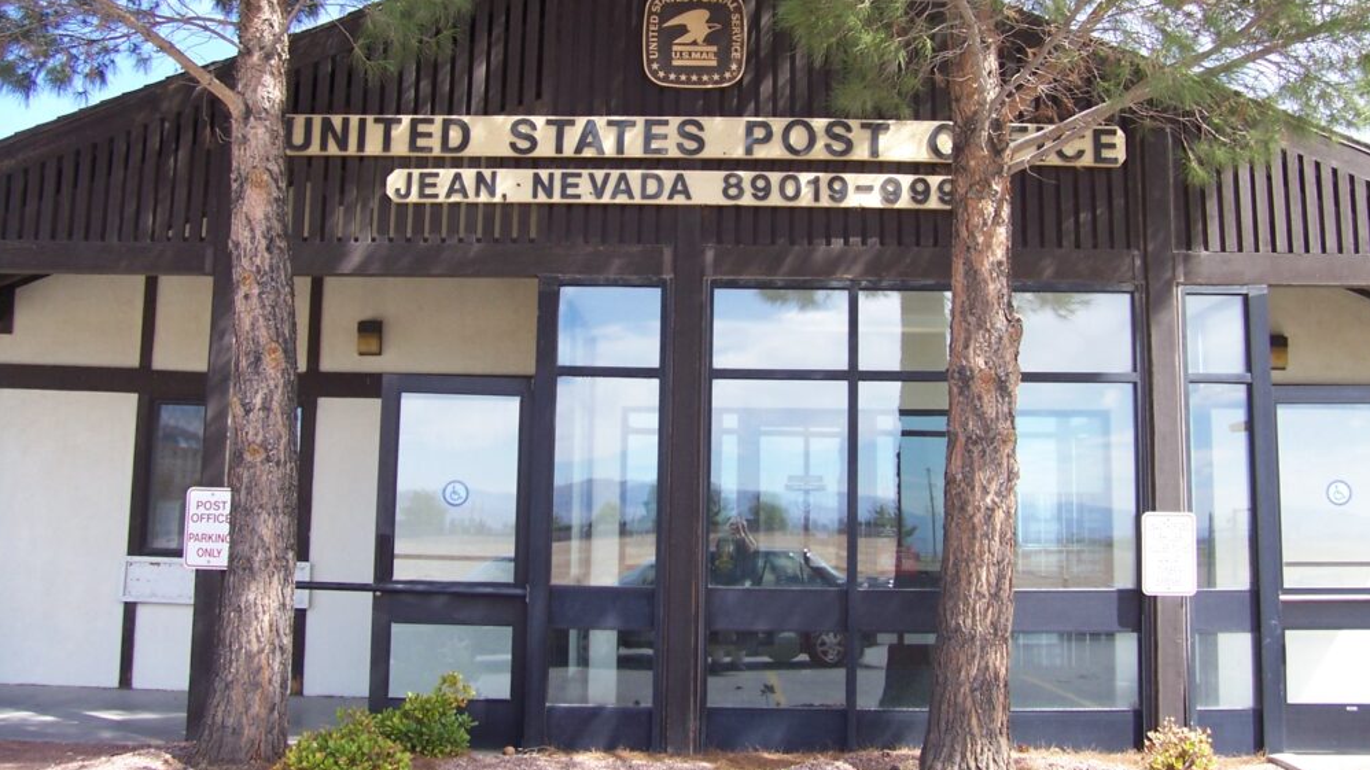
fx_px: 1380
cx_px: 701
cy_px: 275
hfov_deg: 52.8
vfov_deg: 31.0
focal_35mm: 38
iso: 80
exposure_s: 1/350
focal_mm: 5.6
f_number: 2.7
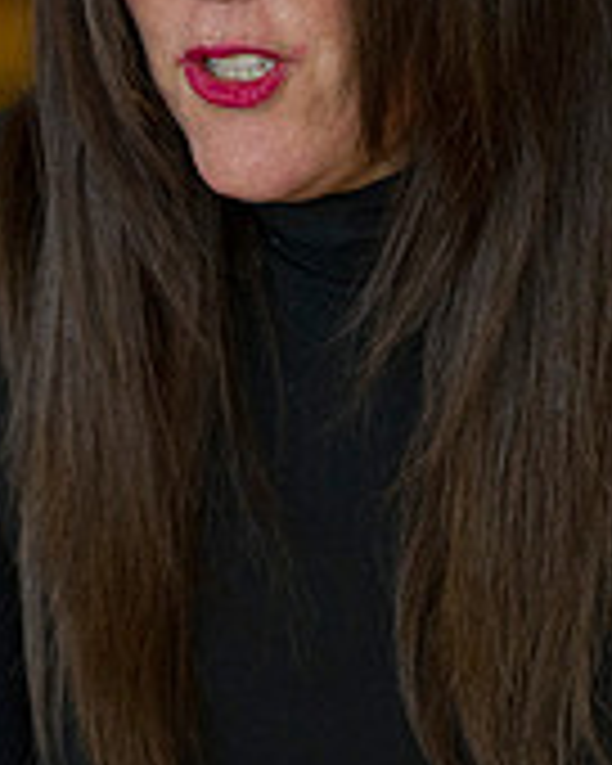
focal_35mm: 417
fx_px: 9441
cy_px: 346
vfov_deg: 4.6
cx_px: 261
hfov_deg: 3.7
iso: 2500
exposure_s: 1/160
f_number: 2.8
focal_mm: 130
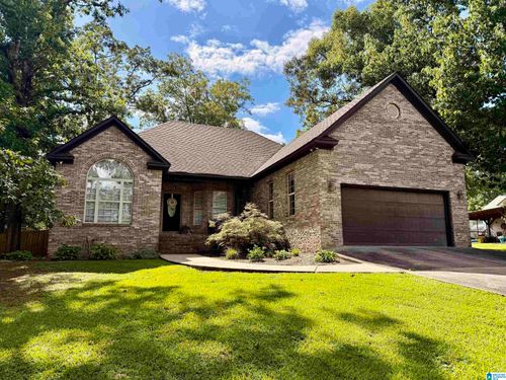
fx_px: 351
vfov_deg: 56.8
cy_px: 190
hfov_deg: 71.6
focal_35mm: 24
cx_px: 253
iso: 100
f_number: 1.78
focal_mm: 6.76
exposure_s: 1/2907
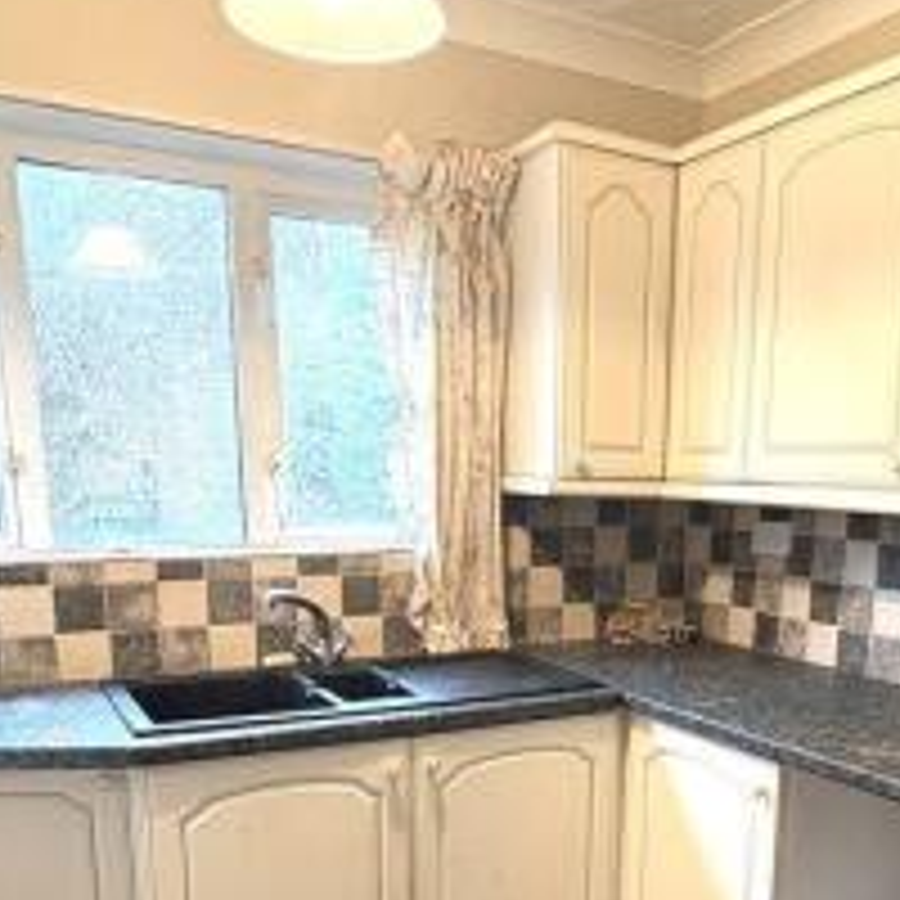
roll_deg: -0.6
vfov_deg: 44.2
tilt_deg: -12.0
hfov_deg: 45.6
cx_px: 574
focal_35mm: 36
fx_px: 1059
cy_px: 700
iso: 200
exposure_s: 1/50
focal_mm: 2.22
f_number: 2.2
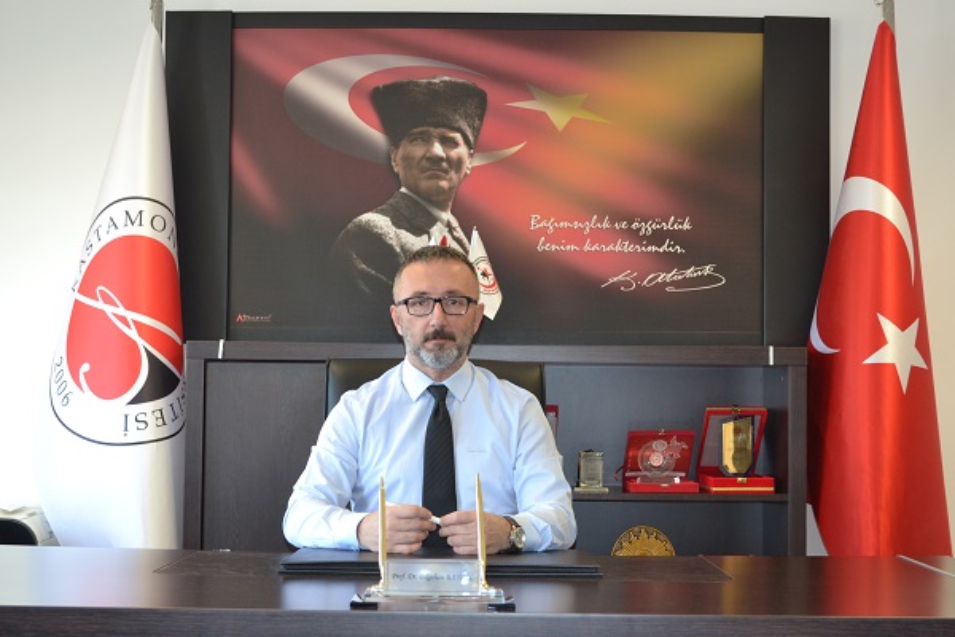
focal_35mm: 54
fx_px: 1432
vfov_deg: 25.1
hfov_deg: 36.9
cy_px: 318
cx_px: 478
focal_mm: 36
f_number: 5
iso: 640
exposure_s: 1/30
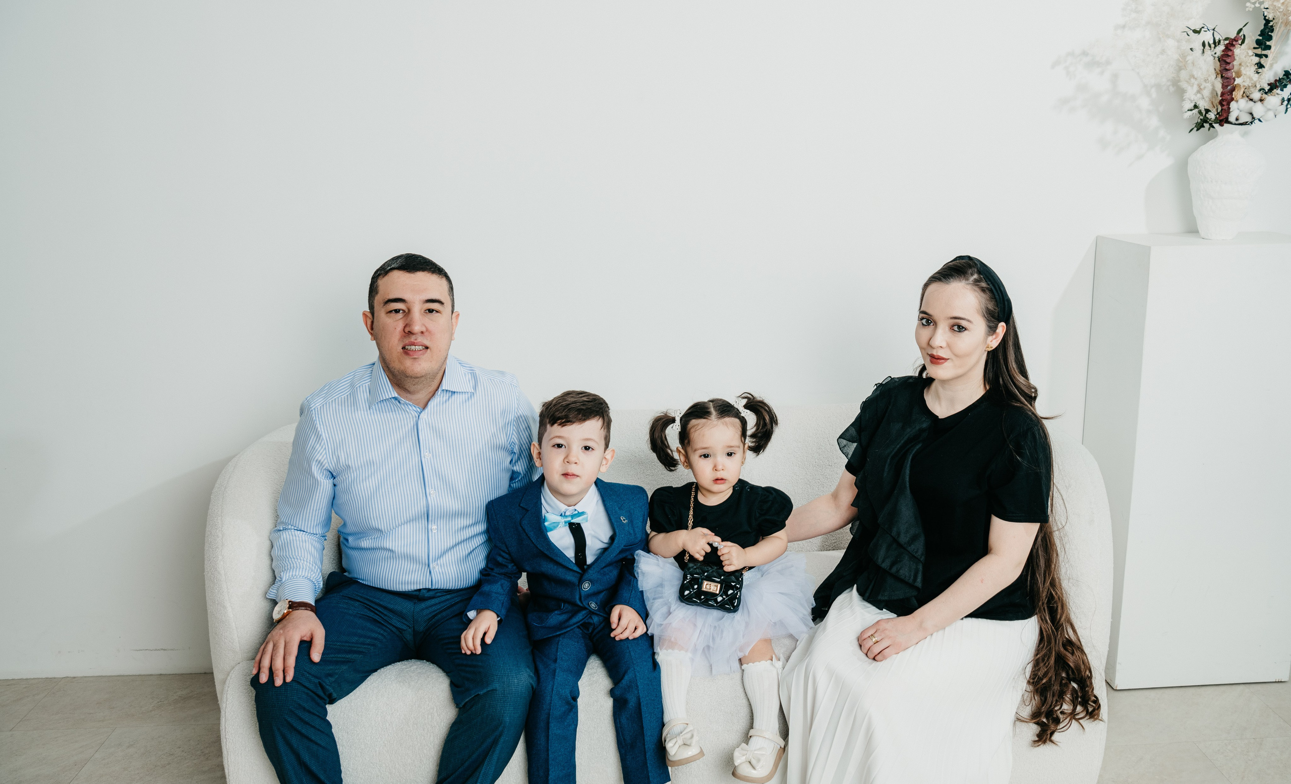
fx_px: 1145
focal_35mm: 33
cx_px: 669
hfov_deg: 58.8
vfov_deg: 37.8
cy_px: 403
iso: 160
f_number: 7.1
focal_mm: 29
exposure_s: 1/125
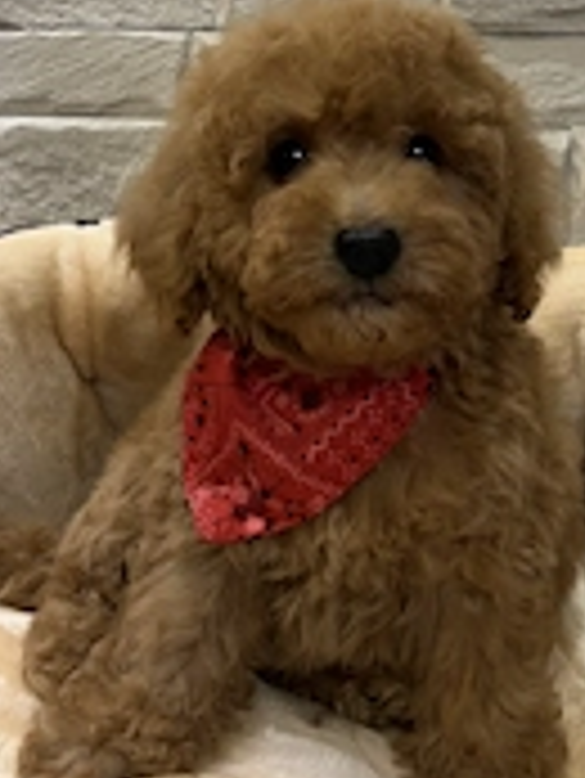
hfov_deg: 24.3
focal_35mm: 60
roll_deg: -1.5
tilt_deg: -8.4
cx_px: 382
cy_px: 238
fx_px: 1350
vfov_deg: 31.8
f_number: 1.5
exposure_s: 1/50
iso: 125
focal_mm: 5.7
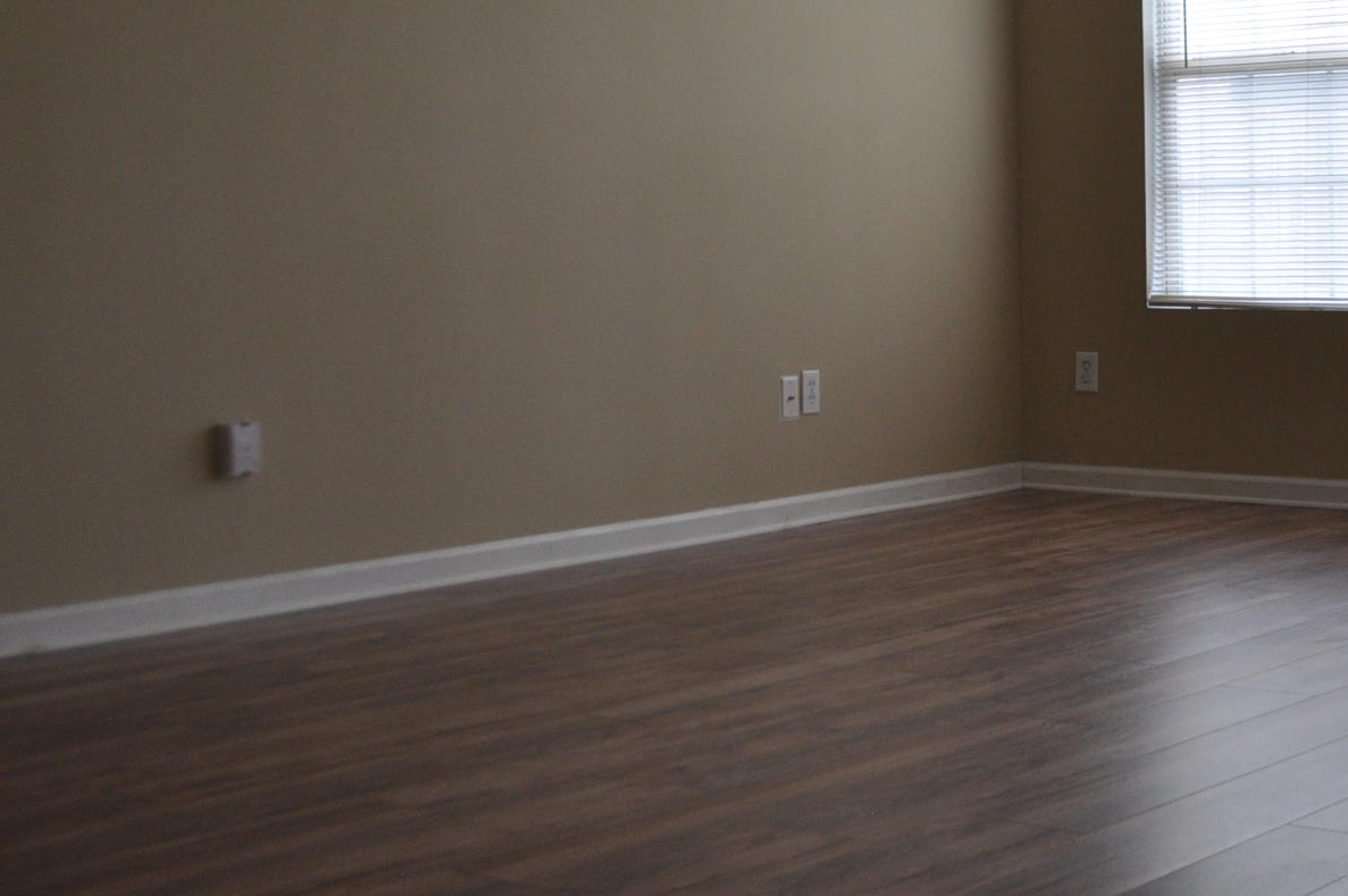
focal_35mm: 65
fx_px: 2431
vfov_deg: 20.8
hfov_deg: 31.0
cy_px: 299
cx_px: 744
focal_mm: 24
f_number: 4
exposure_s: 1/60
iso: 560
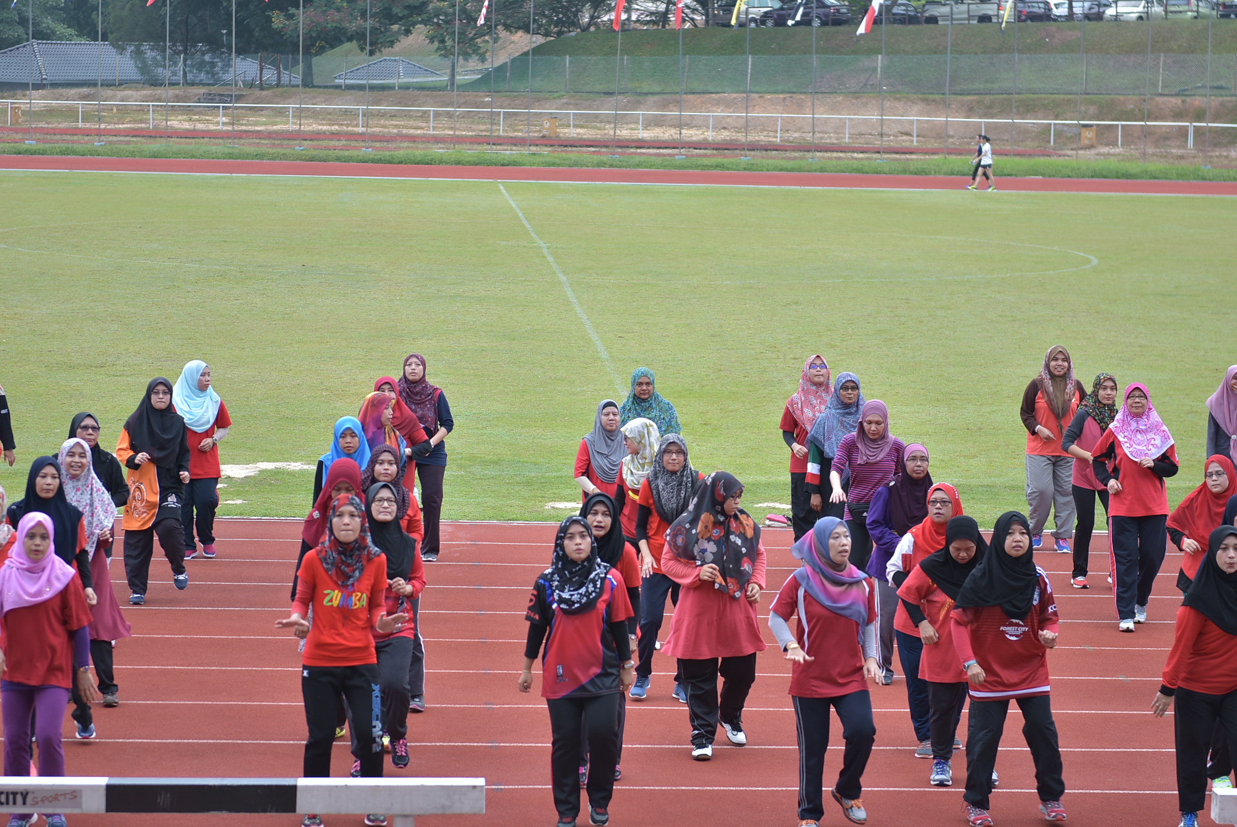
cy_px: 414
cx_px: 618
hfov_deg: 19.4
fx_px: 3611
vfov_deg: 13.1
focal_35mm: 105
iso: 100
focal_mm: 70
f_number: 2.8
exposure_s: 1/200
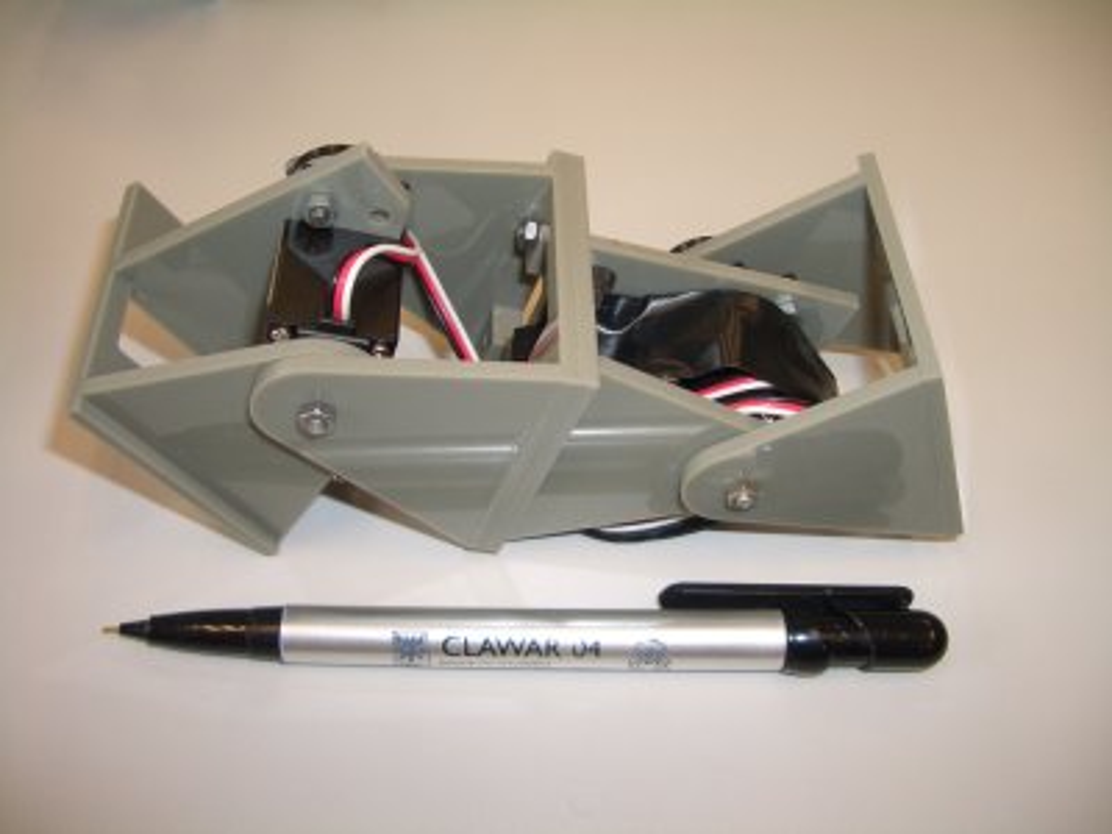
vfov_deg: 40.7
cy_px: 417
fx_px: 1124
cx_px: 556
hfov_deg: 52.6
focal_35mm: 35
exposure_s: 1/60
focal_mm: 5.8
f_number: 2.6
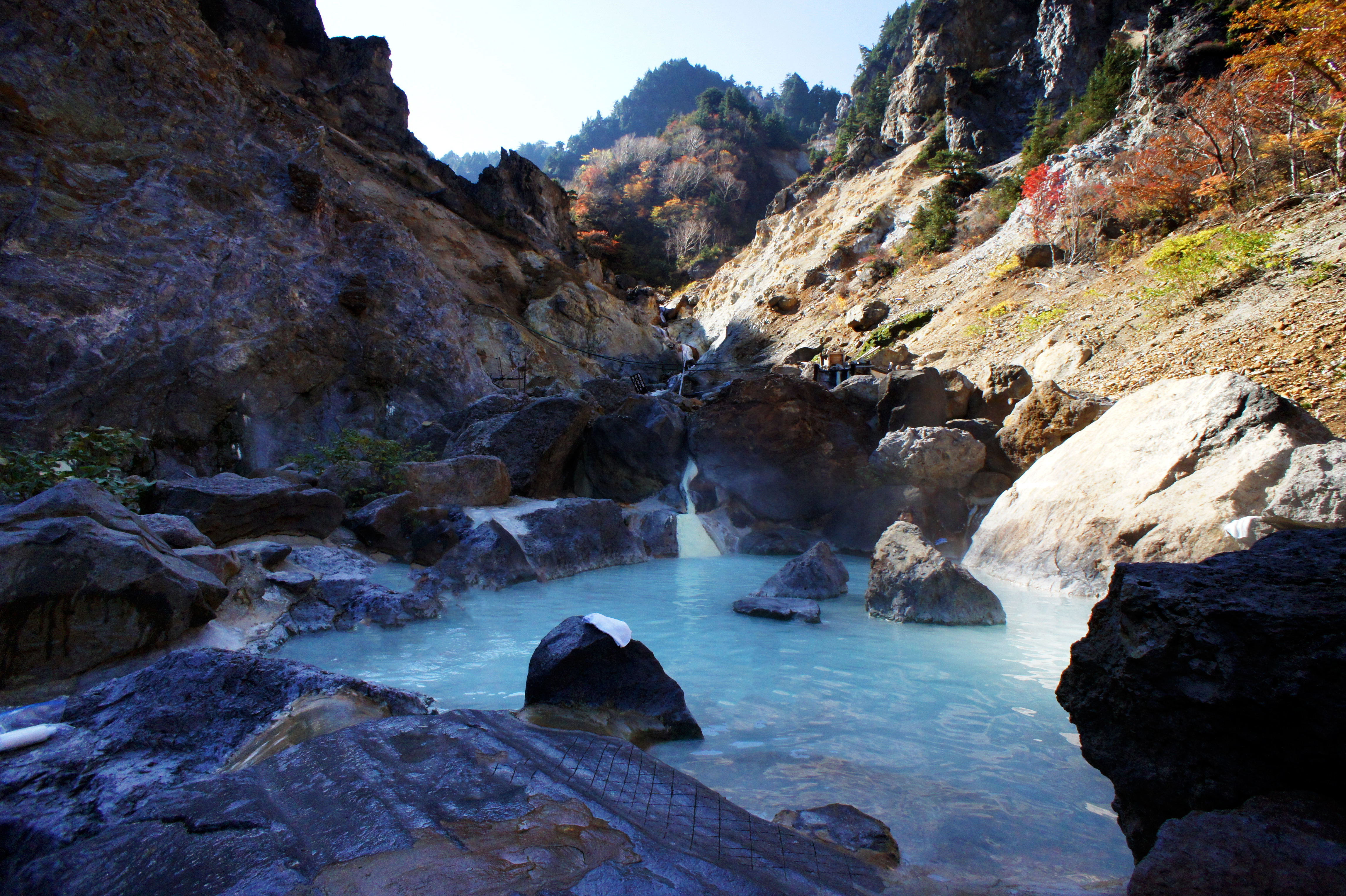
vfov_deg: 53.1
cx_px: 673
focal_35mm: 24
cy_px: 448
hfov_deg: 73.8
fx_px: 897
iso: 1600
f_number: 10
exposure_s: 1/500
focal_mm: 16
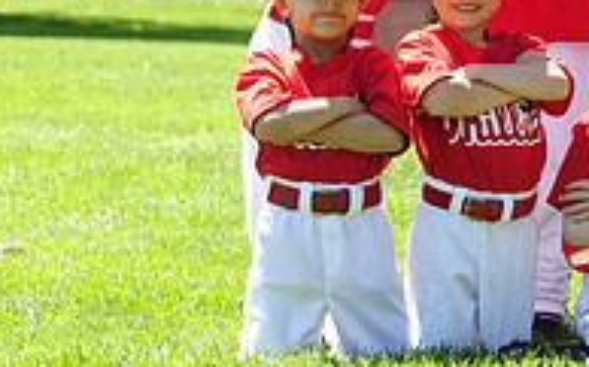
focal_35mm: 320
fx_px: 5134
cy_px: -162
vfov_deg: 4.1
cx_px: 668
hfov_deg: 6.5
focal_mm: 70
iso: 200
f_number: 4.5
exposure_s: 1/500
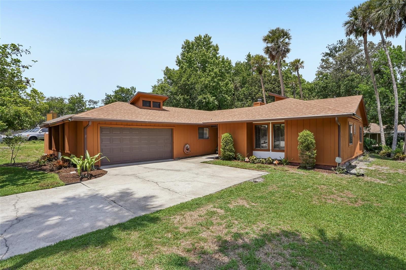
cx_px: 203
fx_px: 214
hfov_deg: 86.9
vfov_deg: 64.5
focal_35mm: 19
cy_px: 135
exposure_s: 1/40
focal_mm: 19
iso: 100
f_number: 20
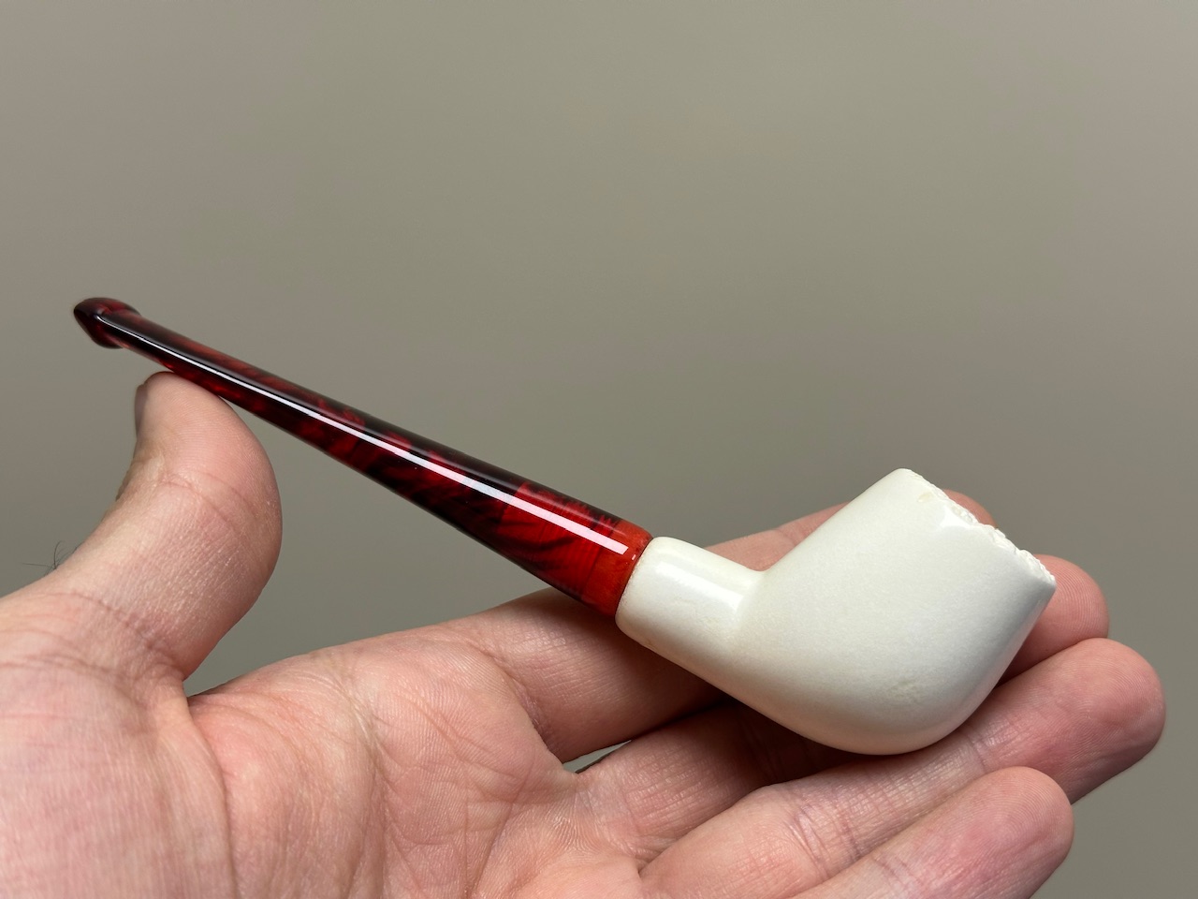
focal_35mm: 48
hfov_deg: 39.7
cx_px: 599
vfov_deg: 30.3
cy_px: 450
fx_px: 1661
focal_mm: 6.86
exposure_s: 1/121
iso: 80
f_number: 1.78
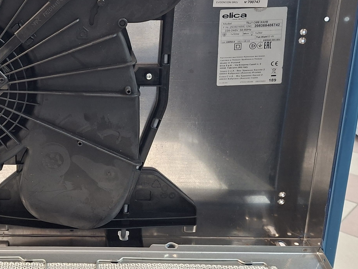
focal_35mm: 50
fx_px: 517
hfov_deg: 36.7
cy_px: 85
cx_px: 67
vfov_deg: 28.9
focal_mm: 5.54
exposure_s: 1/33
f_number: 1.8
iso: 250
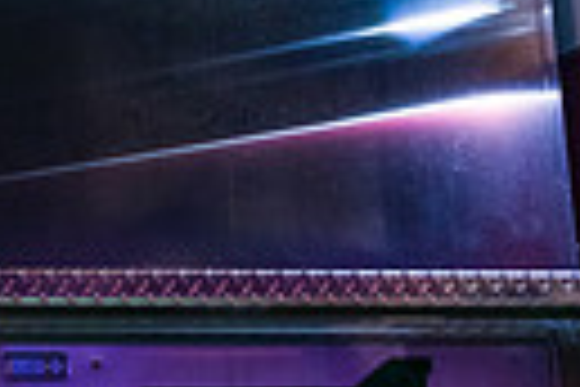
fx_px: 1885
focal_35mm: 117
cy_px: 214
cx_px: -229
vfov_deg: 11.7
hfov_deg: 16.3
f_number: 3.5
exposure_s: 1/125
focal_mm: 26
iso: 1600
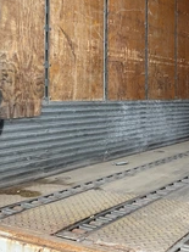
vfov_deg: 34.1
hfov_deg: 25.9
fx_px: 408
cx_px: 126
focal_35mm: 56
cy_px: 86
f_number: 1.8
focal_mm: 3
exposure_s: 1/185
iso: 25
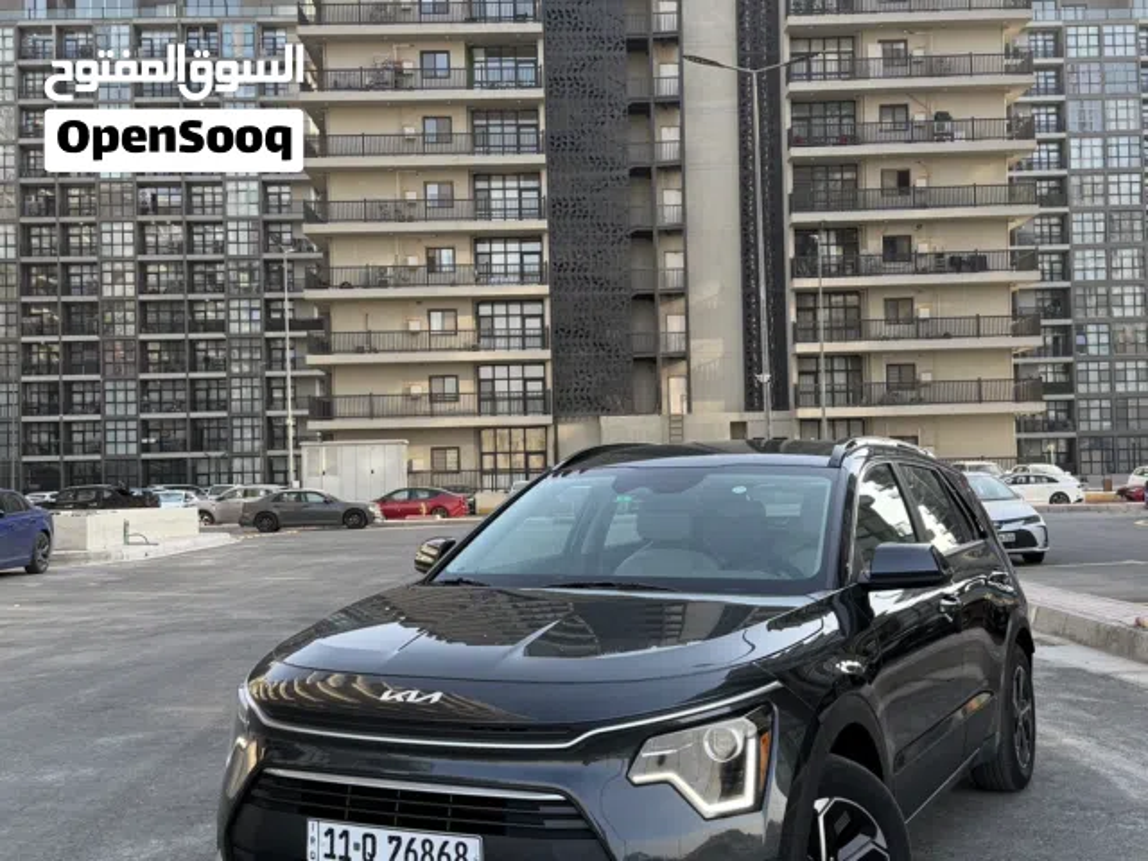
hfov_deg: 71.6
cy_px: 430
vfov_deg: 56.8
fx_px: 796
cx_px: 574
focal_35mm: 24
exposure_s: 1/1060
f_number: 1.78
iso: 100
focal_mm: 6.76
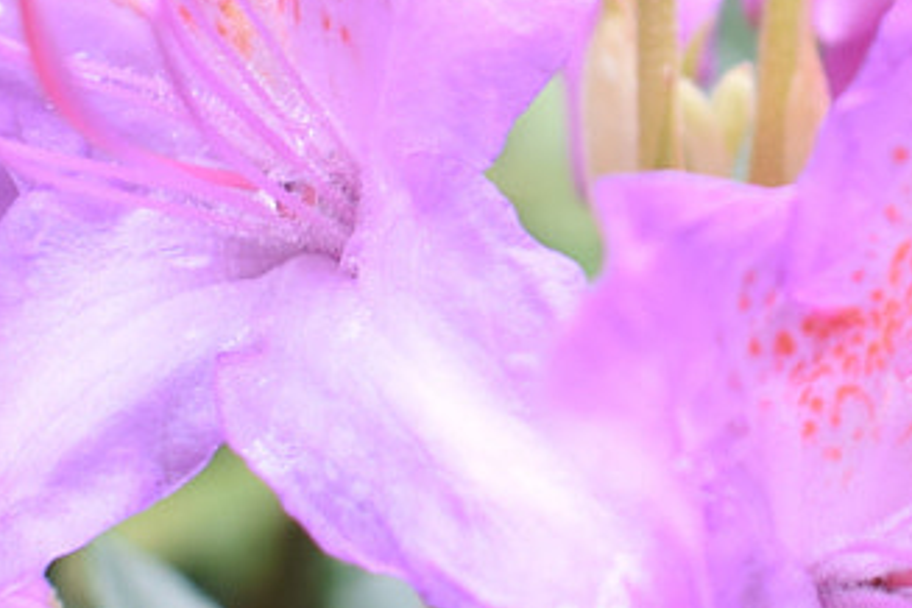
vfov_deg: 10.4
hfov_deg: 15.4
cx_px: 798
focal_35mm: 132
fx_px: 3344
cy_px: 128
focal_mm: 18
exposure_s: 1/200
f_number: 3.5
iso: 200
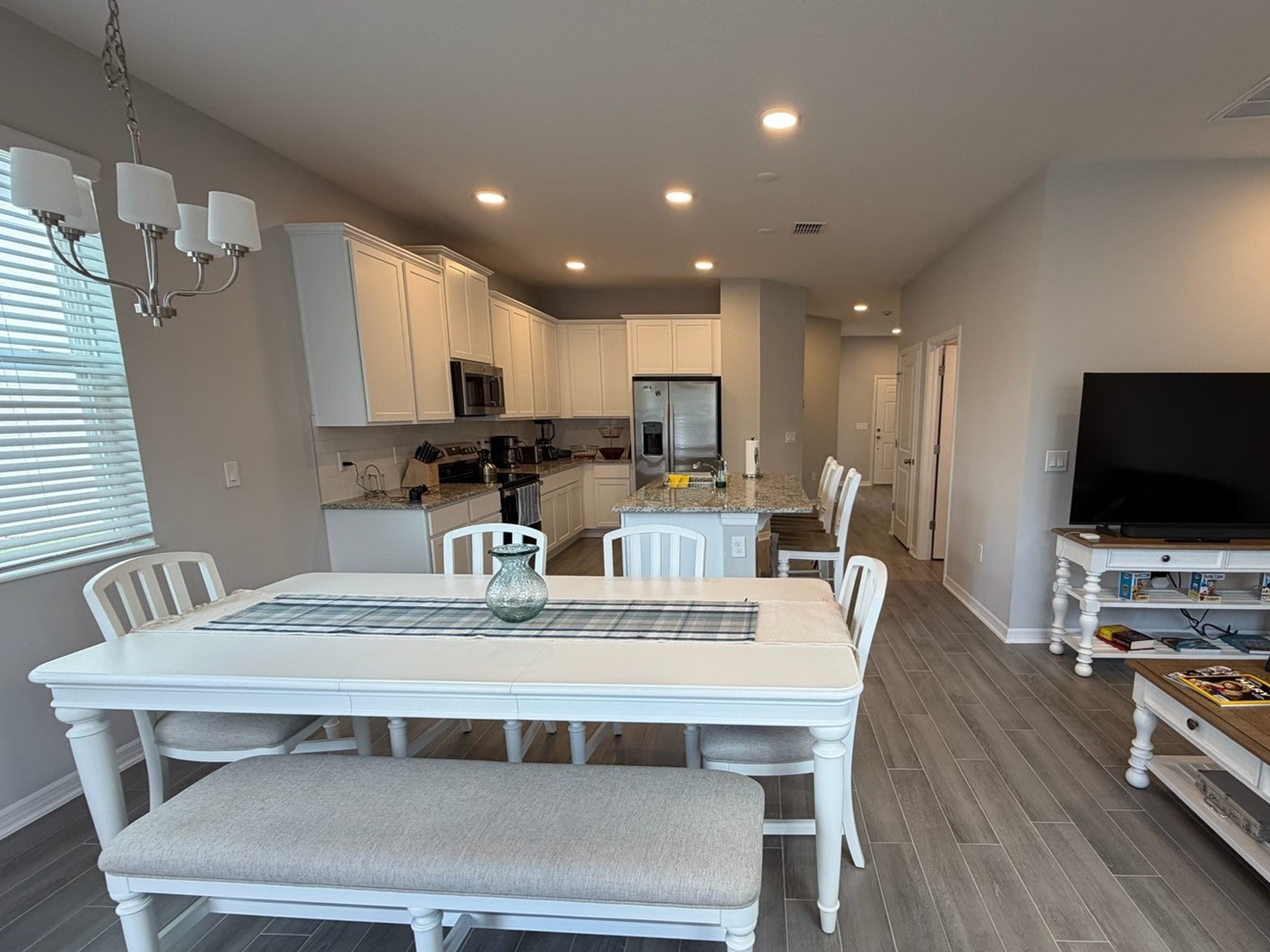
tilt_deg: -10.5
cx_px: 744
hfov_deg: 90.2
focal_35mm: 17
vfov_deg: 74.5
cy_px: 524
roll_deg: +0.7
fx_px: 624
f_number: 2.2
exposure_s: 1/120
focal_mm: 2.22
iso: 125
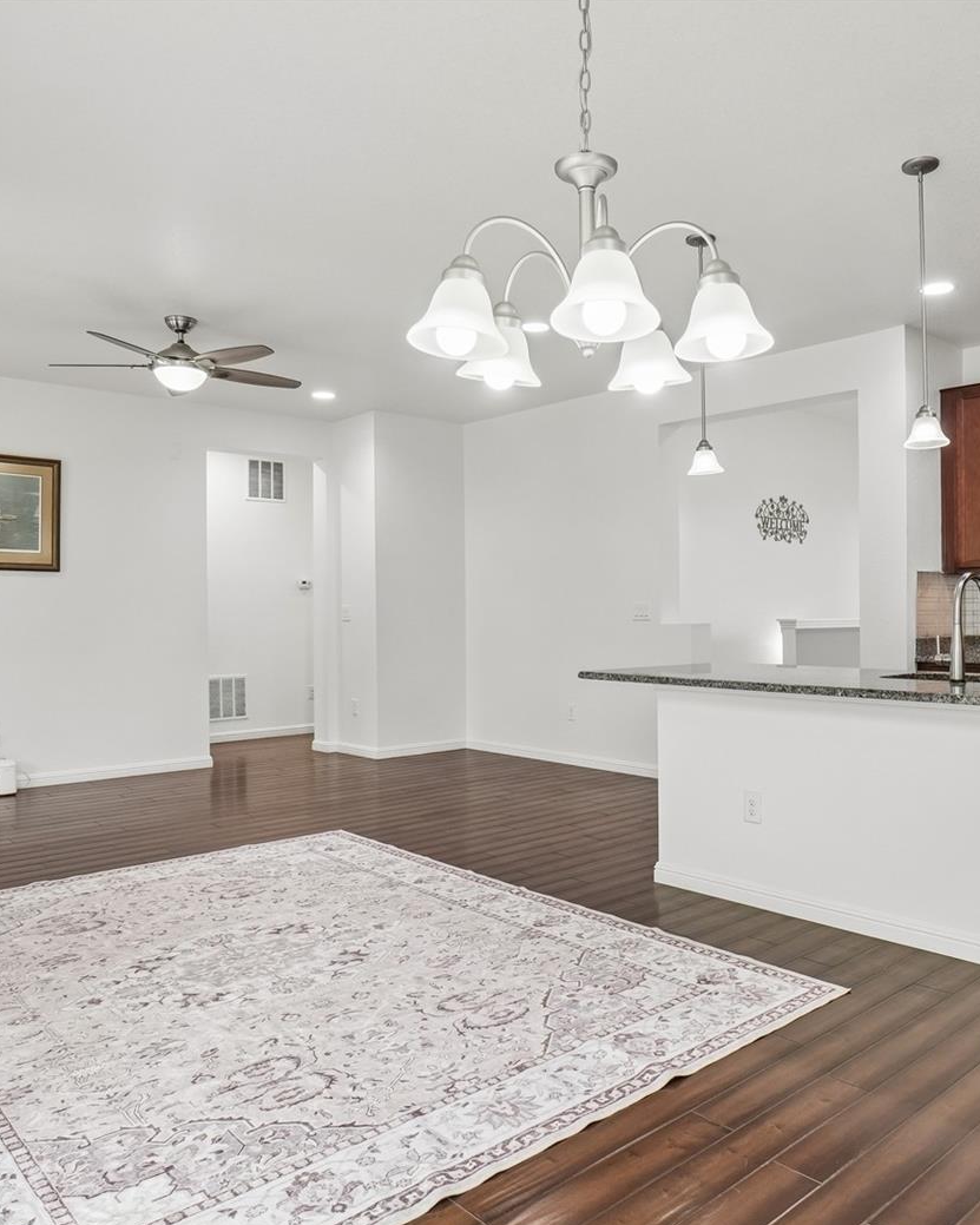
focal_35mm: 26
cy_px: 623
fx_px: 943
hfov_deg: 54.6
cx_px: 578
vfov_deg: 66.0
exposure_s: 1/50
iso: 400
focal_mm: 12
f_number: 8
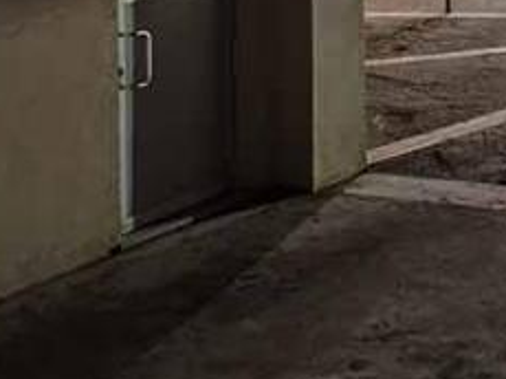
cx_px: 748
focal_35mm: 77
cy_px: -206
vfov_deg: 17.1
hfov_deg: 21.5
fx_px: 1124
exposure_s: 1/14.3
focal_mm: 6.14
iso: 2500
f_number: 1.65
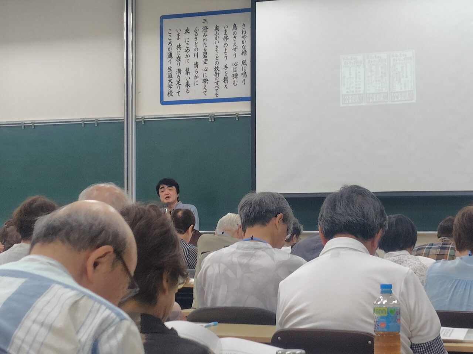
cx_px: 236
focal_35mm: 23
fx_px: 314
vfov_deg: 58.9
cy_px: 177
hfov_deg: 73.9
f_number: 1.9
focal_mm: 5.6
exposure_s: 1/120
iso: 192
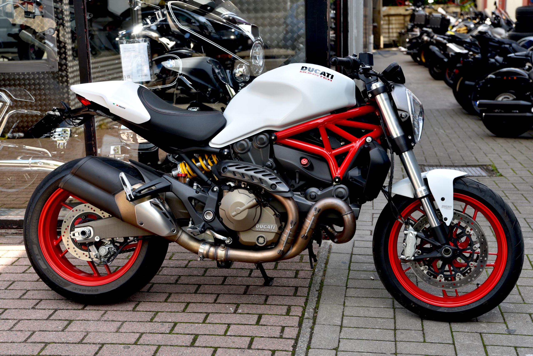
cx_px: 266
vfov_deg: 23.4
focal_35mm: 58
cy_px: 178
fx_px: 859
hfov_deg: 34.5
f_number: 5
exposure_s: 1/100
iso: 100
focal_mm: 58
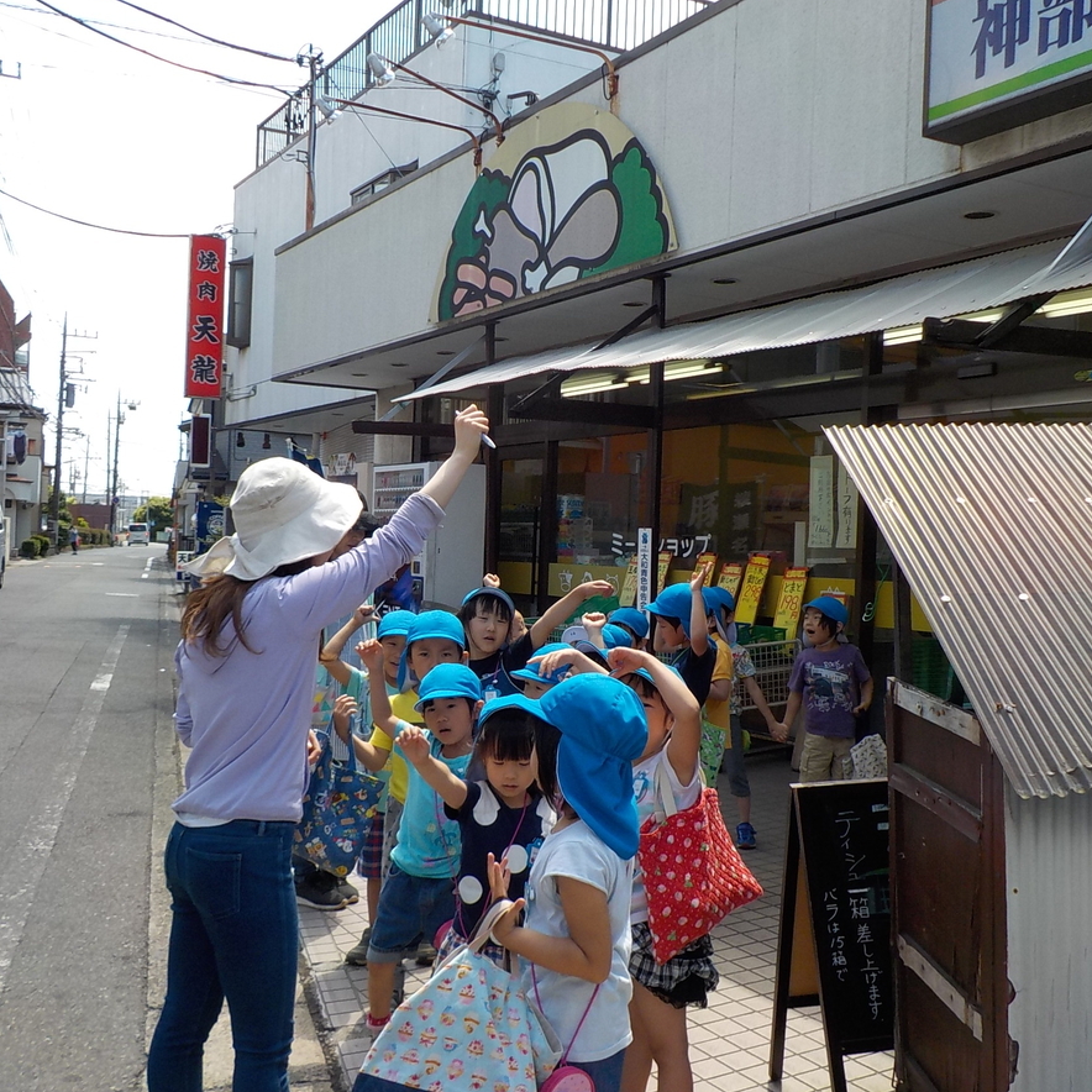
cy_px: 556
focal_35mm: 36
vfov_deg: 46.0
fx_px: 1285
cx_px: 551
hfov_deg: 46.0
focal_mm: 4.1
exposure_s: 1/500
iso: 125
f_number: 3.3
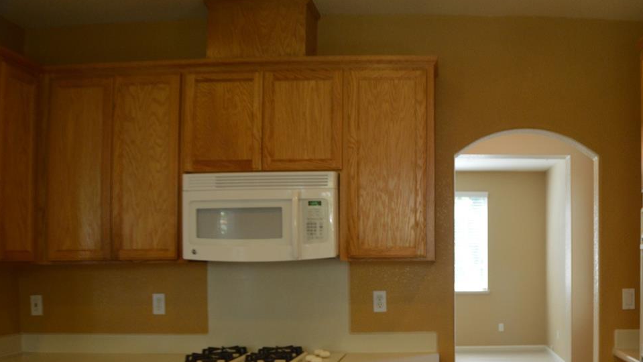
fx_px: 921
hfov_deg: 37.3
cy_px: 262
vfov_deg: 22.1
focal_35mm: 54
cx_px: 500
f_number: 3.5
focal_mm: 22
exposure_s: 1/60
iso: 450
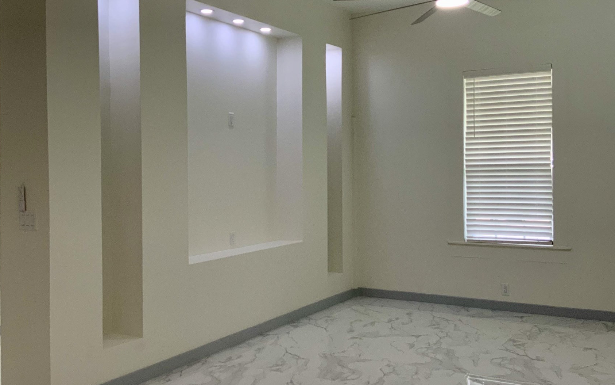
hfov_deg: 47.2
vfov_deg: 30.5
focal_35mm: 42
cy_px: 179
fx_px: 704
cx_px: 301
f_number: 1.8
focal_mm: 3
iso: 64
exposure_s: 1/120
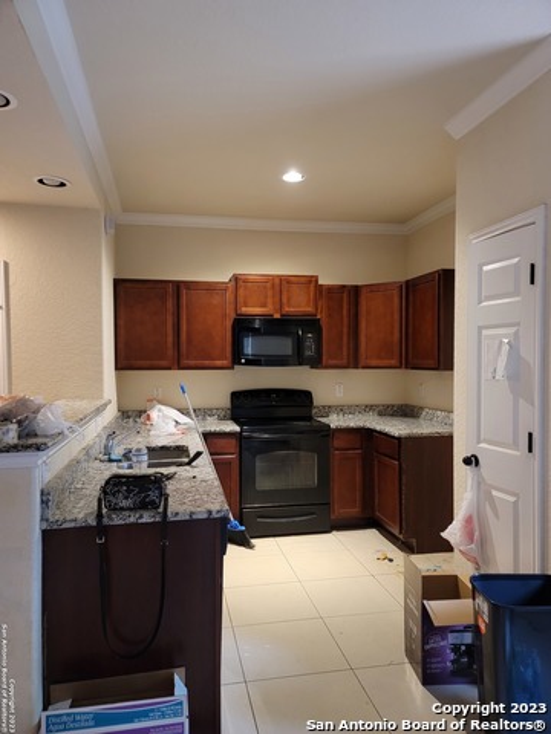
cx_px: 276
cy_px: 367
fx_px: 531
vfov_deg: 69.4
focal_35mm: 25
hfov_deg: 54.9
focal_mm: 7
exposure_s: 1/40
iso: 320
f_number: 1.8
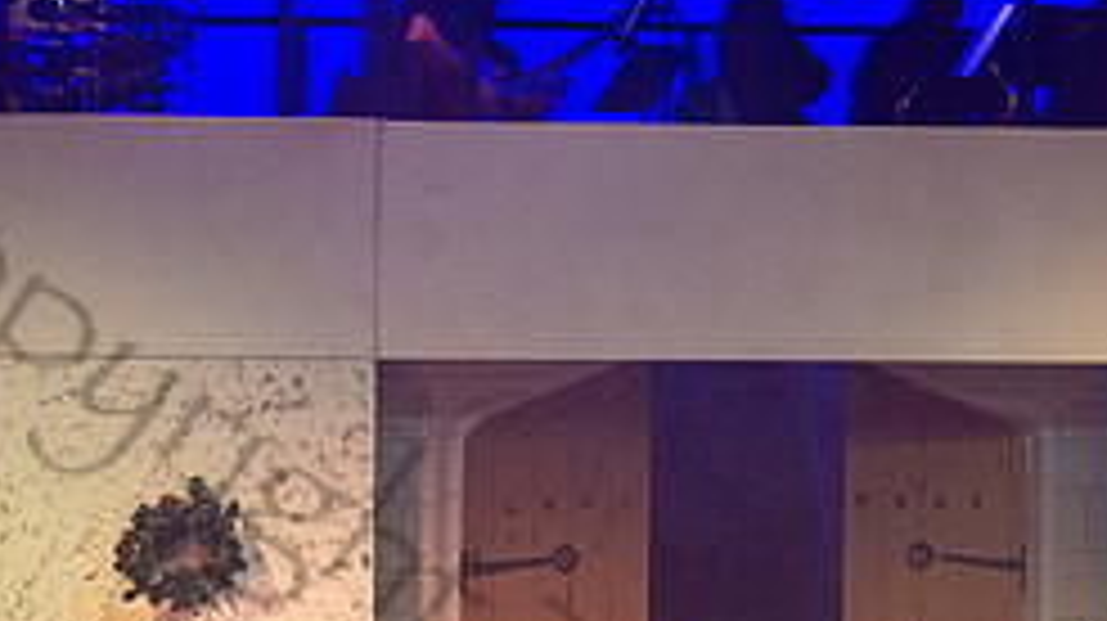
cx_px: 692
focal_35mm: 130
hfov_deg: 16.5
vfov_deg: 9.3
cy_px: 364
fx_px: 3813
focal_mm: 24
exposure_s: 1/60
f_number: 7.1
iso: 1250
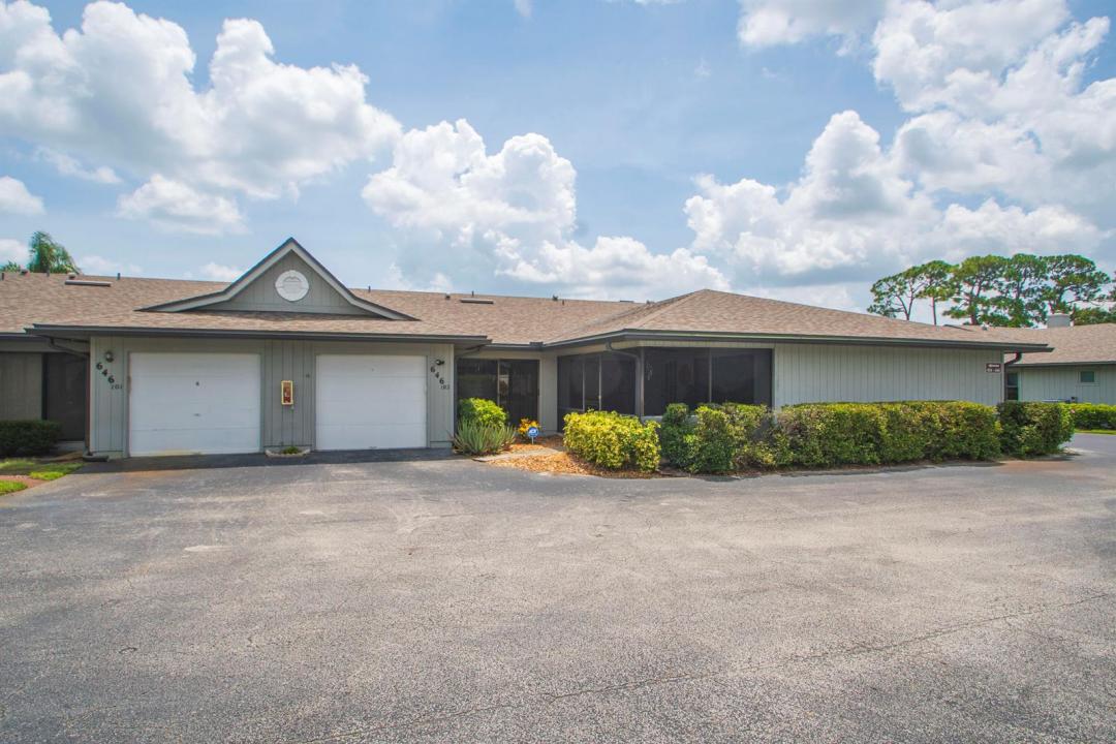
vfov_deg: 69.7
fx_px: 535
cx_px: 558
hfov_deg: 92.4
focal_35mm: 17
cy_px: 372
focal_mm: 11.5
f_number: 8
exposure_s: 1/800
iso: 320
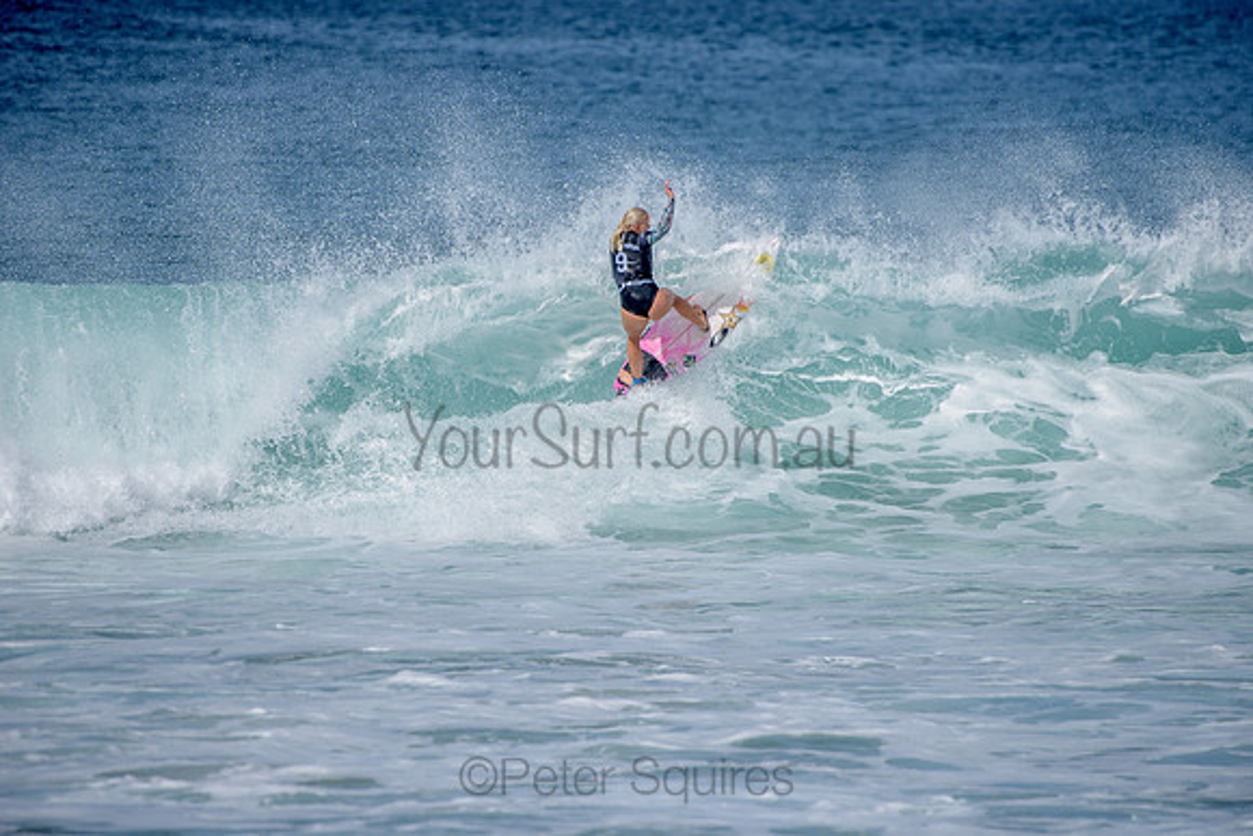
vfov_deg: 2.8
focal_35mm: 500
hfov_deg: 4.1
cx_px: 626
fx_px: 17406
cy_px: 418
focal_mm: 500
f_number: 6.3
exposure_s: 1/2500
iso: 250
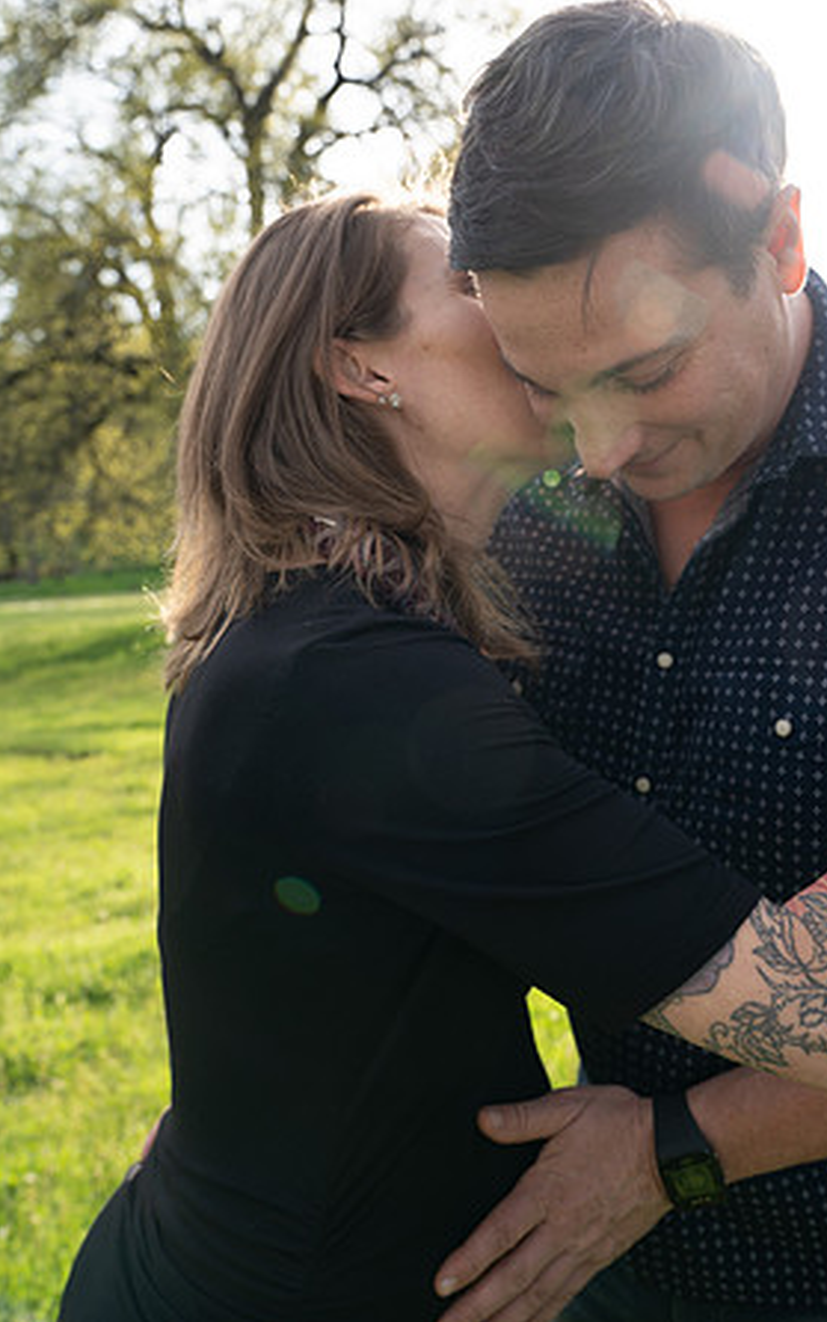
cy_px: 658
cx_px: 439
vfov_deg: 54.0
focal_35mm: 36
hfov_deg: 35.3
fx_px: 1297
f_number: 6.3
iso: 100
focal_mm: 35
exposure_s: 1/125
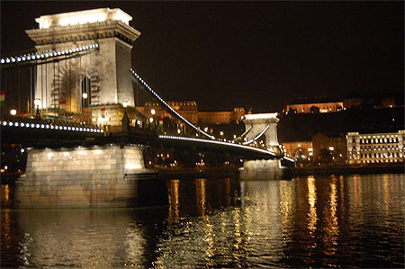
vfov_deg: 28.9
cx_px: 202
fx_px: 523
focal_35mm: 46
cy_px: 134
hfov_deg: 42.4
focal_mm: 31
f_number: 4.5
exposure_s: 1/15
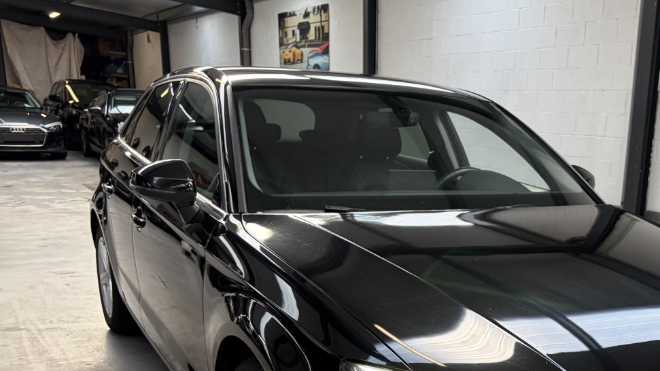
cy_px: 339
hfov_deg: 46.8
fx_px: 735
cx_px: 483
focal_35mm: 42
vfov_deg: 27.3
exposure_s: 1/127
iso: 80
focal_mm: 5.96
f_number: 1.6
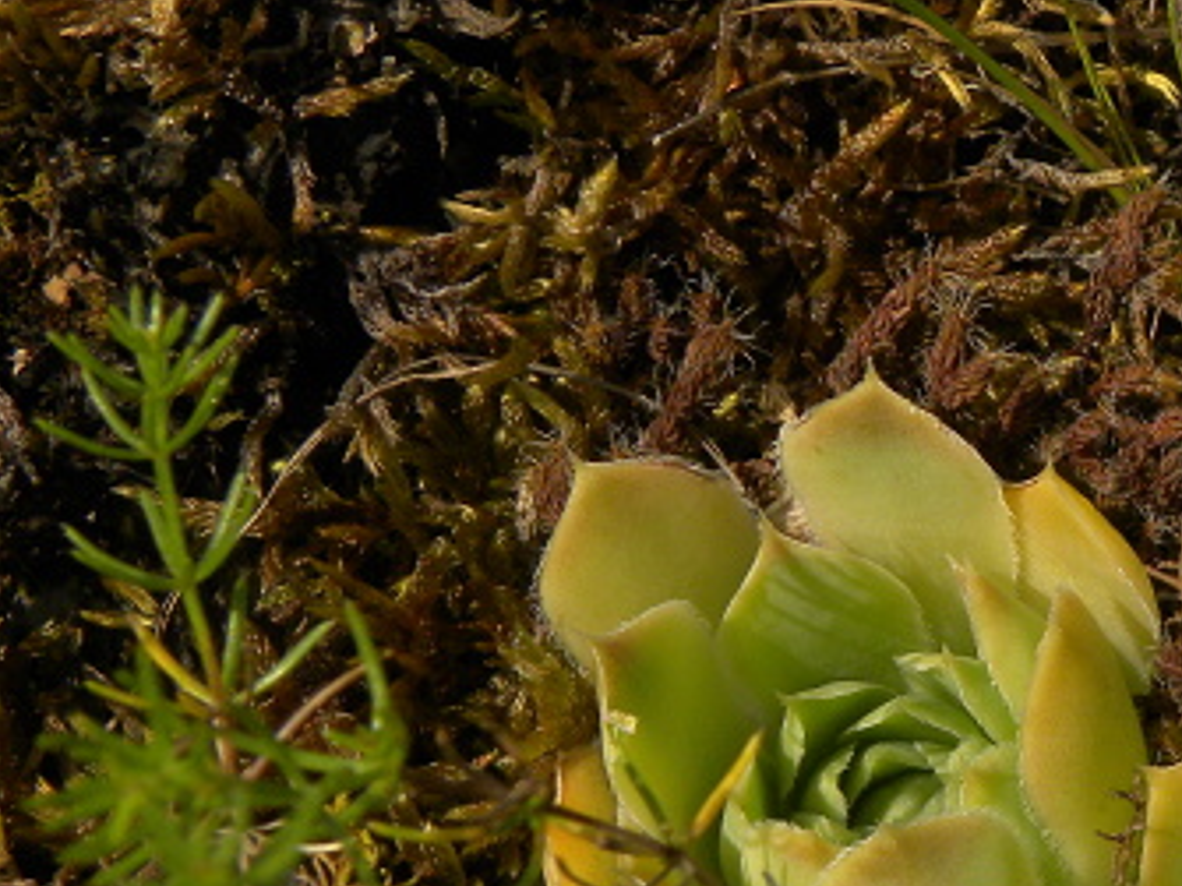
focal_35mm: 110
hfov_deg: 17.1
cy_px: 787
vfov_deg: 13.3
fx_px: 3755
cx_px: 1408
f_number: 5
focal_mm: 8.2
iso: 100
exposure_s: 1/640
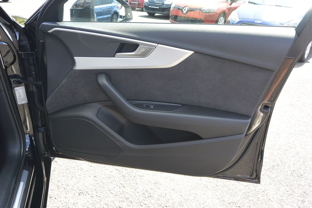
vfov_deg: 43.6
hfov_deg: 61.9
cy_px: 104
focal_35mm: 30
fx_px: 260
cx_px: 156
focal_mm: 11.4
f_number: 3.5
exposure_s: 1/250
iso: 180
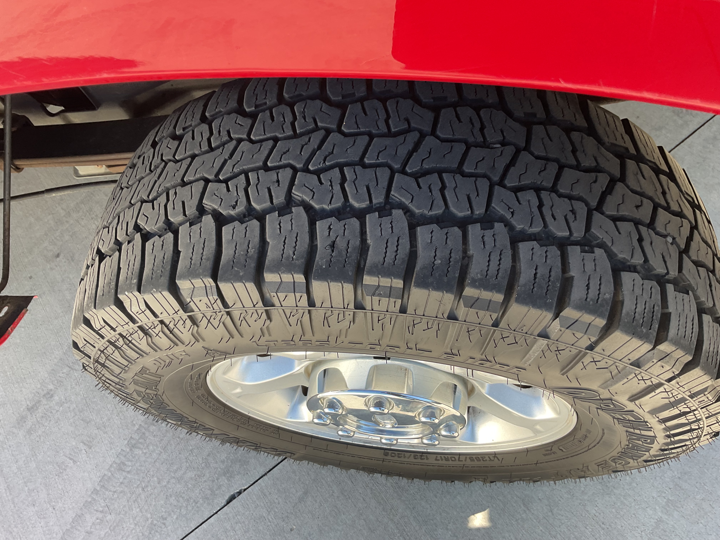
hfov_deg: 61.7
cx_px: 360
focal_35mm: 29
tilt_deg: -57.7
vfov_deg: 48.2
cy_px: 270
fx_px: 603
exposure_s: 1/129
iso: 16
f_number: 1.8
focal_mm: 3
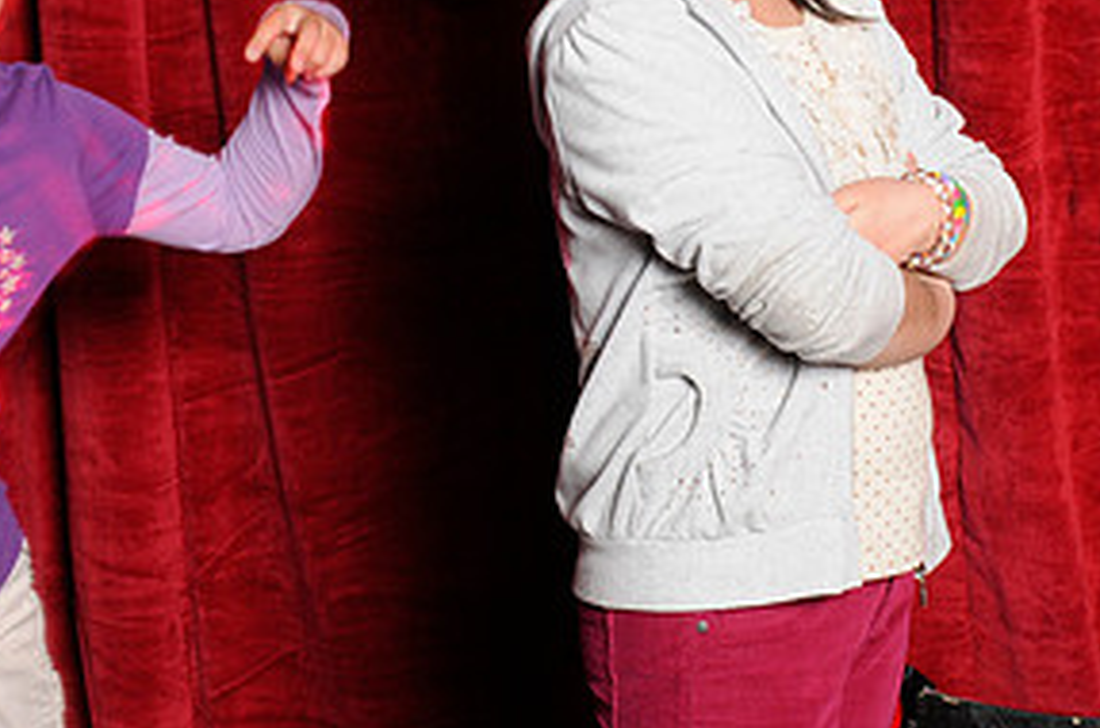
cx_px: 805
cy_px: 125
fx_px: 2591
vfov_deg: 15.9
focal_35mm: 85
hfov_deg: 23.8
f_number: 8
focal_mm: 28
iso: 400
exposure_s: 1/60
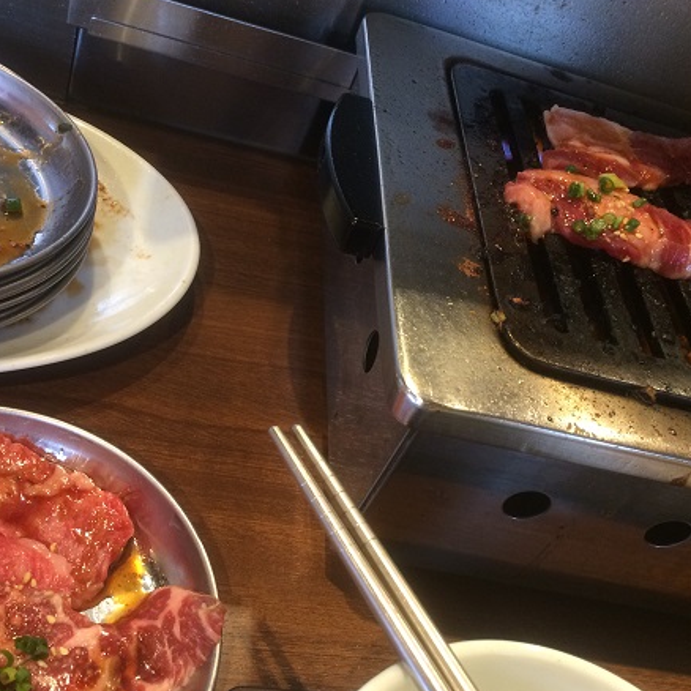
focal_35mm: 41
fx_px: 926
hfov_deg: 40.9
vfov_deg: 40.8
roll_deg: -26.2
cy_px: 397
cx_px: 316
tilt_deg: -44.5
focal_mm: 4.15
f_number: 2.2
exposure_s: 1/33
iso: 200
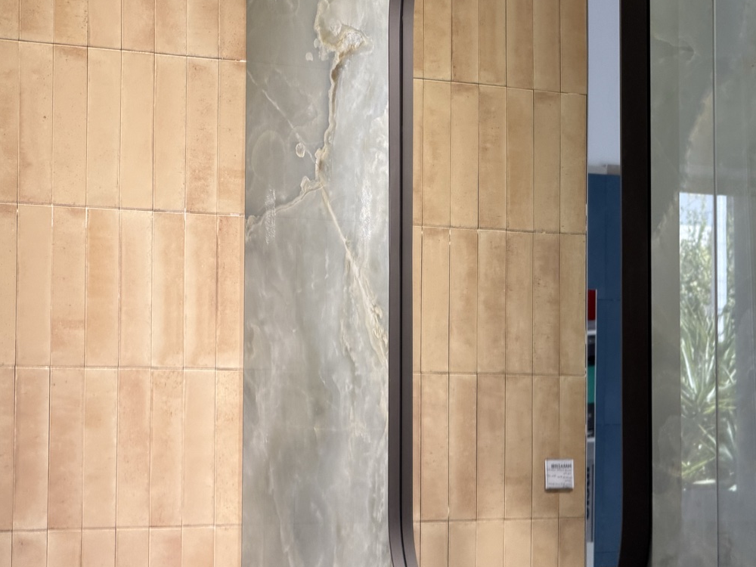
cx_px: 526
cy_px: 193
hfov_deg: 14.1
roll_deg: -0.5
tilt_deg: +4.5
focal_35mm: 140
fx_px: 3058
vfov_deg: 10.6
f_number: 2.8
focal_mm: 16.89
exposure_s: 1/100
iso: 125
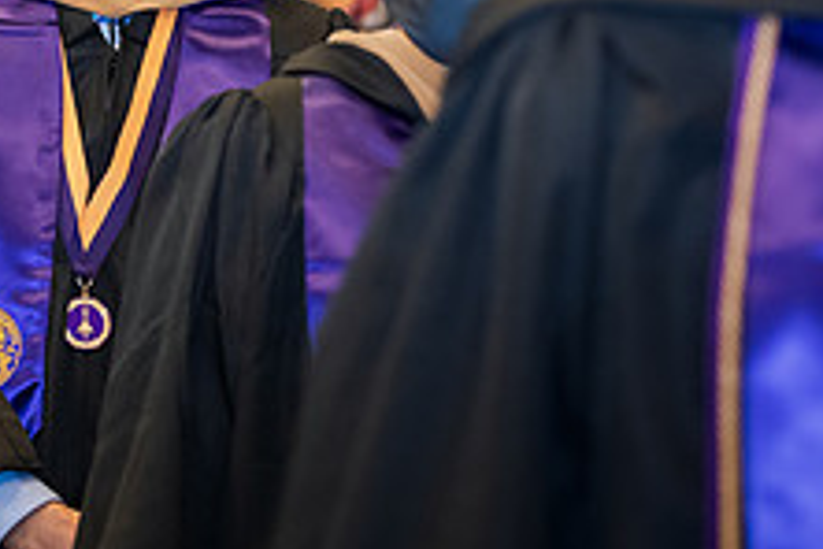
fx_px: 5075
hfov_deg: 9.3
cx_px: 219
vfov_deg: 6.2
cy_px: 24
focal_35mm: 222
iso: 2000
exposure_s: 1/200
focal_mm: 85
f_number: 4
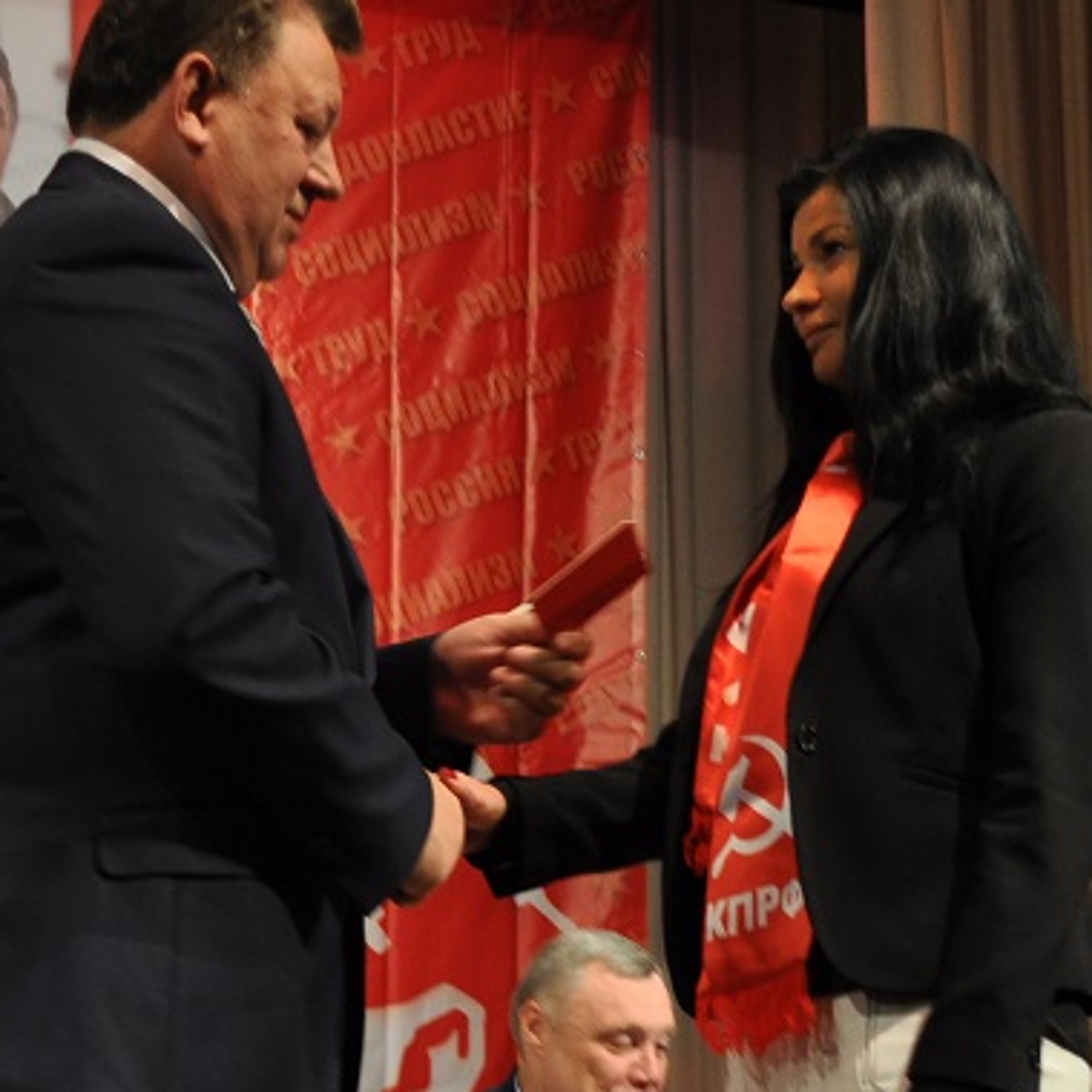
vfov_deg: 15.4
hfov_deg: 15.5
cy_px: 953
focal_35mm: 112
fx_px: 3997
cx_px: 286
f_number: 5.6
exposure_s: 1/30
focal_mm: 26
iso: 400
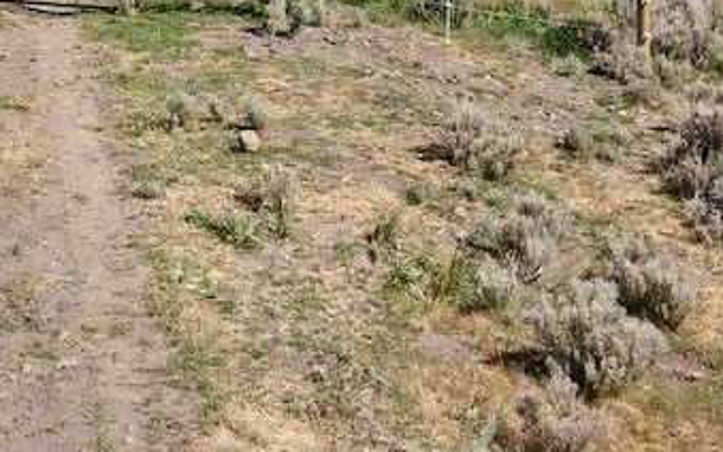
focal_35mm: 96
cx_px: 166
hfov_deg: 21.4
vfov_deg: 13.1
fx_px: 1892
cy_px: -143
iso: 200
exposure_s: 1/1600
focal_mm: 4.5
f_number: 2.8
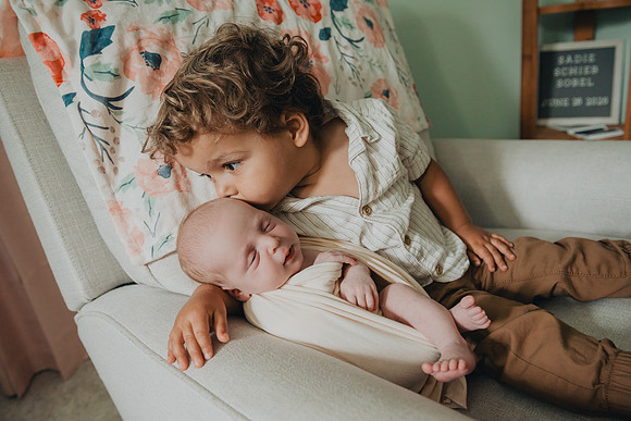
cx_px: 316
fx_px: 484
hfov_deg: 66.2
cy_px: 210
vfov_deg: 47.0
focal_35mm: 28
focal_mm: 26
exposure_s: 1/160
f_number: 3.5
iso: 3200
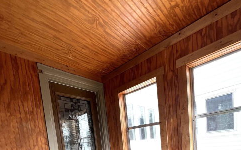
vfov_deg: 48.6
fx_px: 125
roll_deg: +6.4
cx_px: 122
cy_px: 156
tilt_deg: -4.7
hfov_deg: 88.0
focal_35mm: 19
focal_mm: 1.57
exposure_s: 1/101
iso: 32
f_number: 1.8
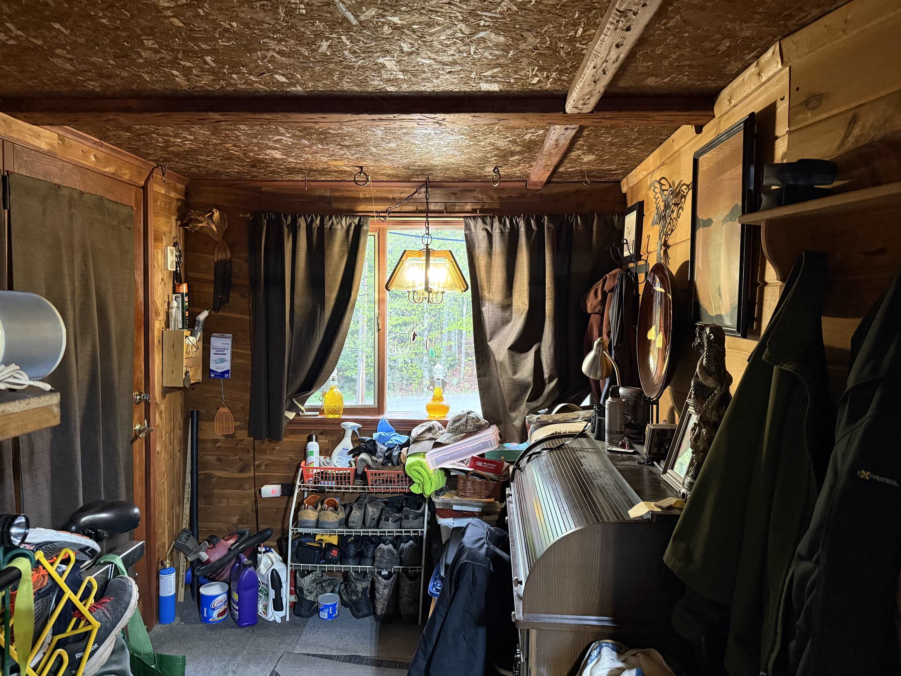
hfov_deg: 69.4
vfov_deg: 54.9
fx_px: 651
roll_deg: -1.4
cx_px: 435
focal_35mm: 25
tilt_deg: -2.7
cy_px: 335
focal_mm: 6.76
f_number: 1.78
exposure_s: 1/40
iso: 640
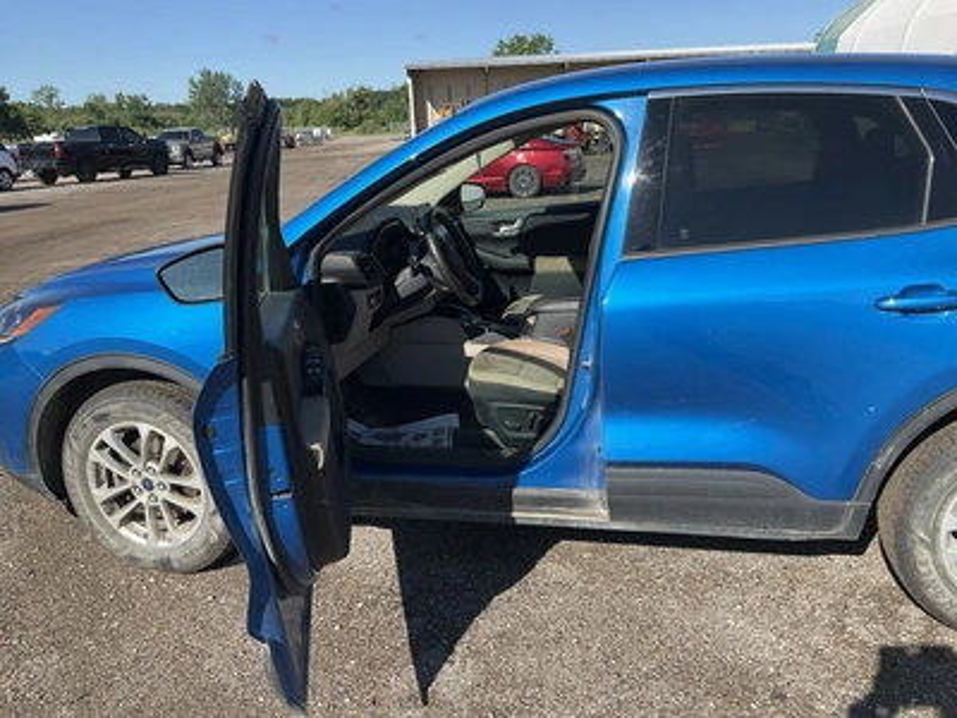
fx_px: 802
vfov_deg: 48.2
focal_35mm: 29
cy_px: 359
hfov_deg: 61.7
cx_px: 478
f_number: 1.8
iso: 25
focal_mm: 3
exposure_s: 1/1055
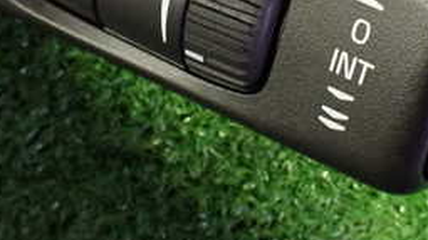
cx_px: 223
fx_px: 873
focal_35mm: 77
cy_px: 12
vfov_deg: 15.4
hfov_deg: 27.5
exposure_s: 1/30
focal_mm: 5.4
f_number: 2.3
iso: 1250
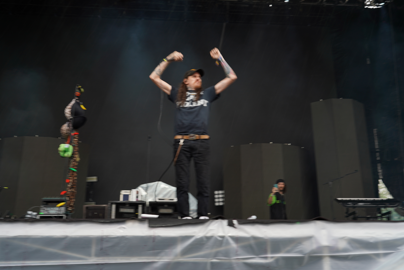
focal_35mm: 38
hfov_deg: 50.7
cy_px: 135
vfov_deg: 35.1
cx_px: 202
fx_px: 426
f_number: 5.6
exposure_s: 1/80
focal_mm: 38
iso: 100
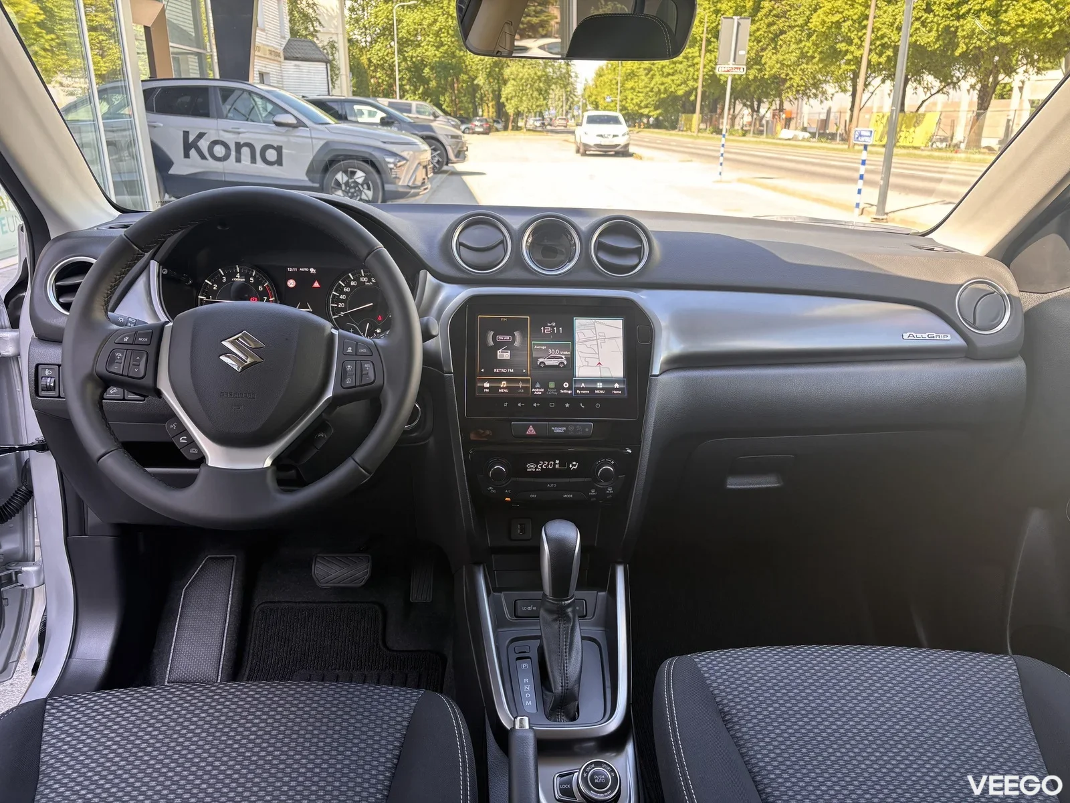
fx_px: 804
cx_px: 535
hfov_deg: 67.3
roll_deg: -0.1
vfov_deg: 53.1
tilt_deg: -18.3
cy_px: 402
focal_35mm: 26
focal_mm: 5.96
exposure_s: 1/121
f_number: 1.6
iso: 40
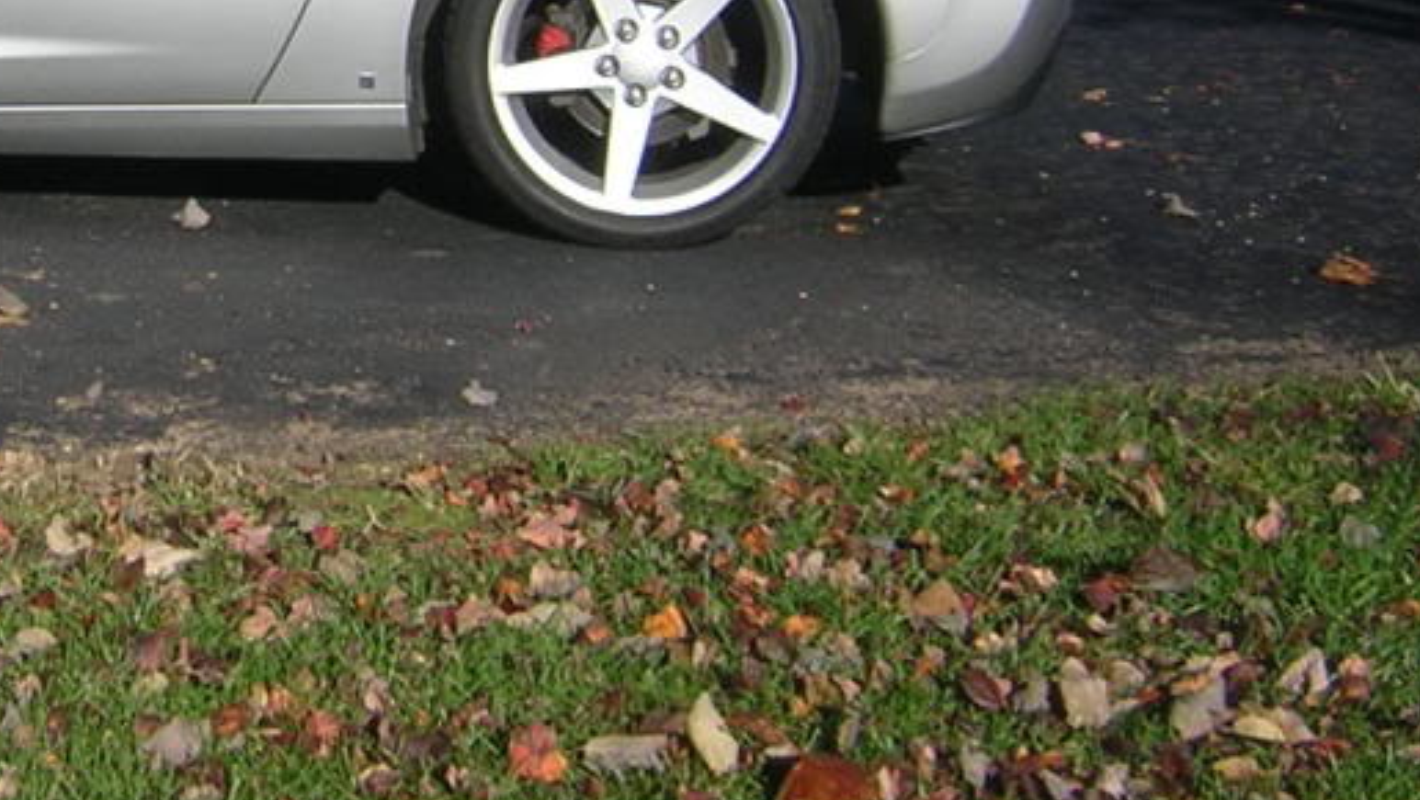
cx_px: 91
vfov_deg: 15.1
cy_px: -69
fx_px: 2938
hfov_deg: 26.1
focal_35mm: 78
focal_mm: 4.7
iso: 100
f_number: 5.2
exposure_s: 1/442
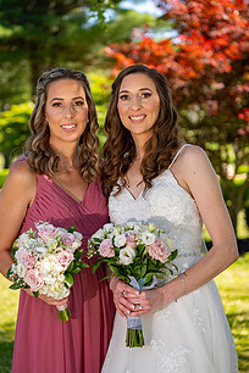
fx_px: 1069
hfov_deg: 13.3
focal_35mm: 103
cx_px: 117
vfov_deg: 19.8
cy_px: 176
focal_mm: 70
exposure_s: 1/800
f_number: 3.2
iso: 100
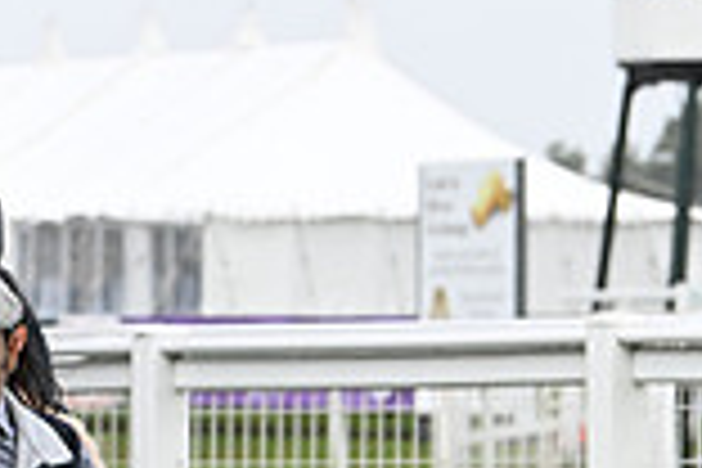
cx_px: -464
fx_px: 7390
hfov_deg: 5.4
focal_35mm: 379
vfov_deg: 3.6
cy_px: 556
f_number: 5
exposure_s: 1/4000
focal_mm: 102
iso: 1600
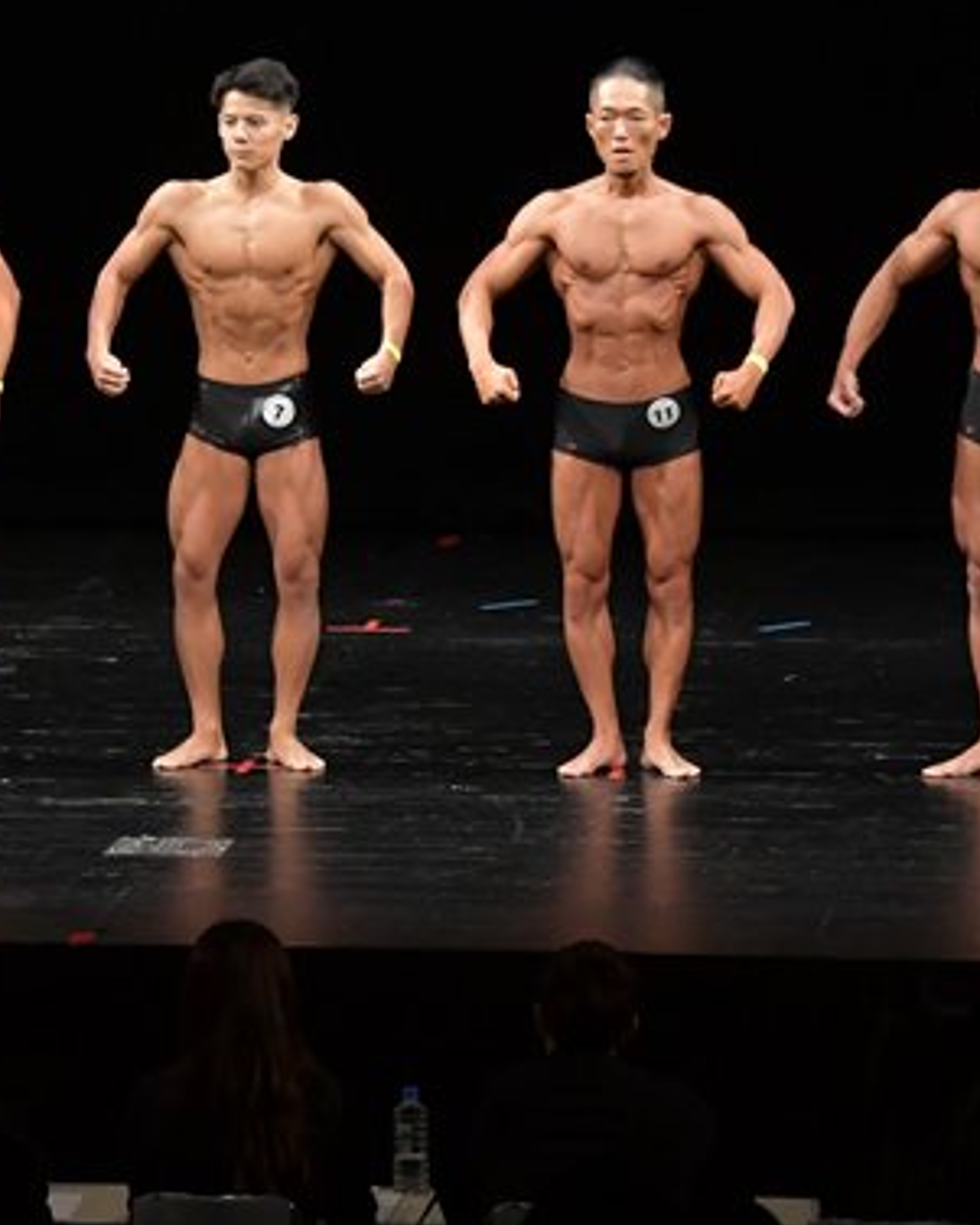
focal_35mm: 267
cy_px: 489
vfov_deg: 7.2
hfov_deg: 5.8
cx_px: 327
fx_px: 9676
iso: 2500
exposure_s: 1/400
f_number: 5.6
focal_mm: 92
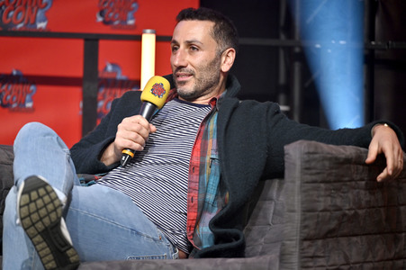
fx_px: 2254
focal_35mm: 200
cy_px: 135
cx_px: 203
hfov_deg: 10.3
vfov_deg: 6.9
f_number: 2.8
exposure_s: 1/400
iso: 800
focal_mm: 200
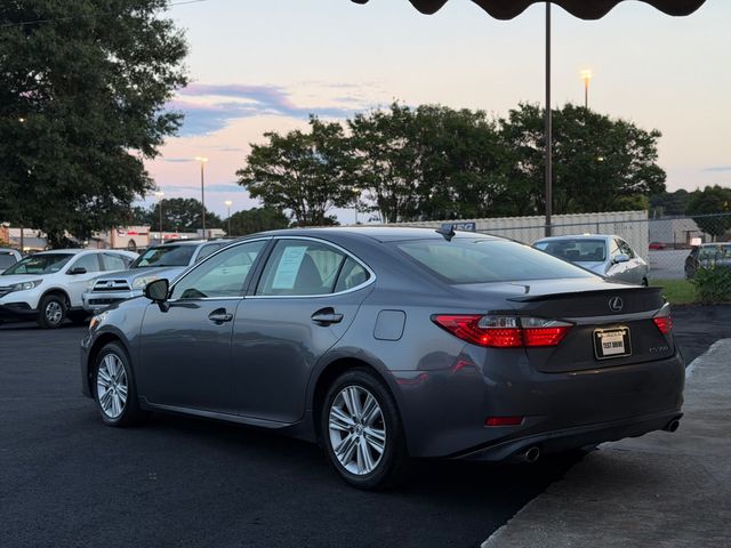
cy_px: 274
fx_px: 1014
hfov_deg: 39.7
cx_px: 366
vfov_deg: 30.3
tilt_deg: -1.6
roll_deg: +0.9
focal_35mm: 48
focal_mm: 6.76
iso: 160
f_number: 1.78
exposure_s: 1/120
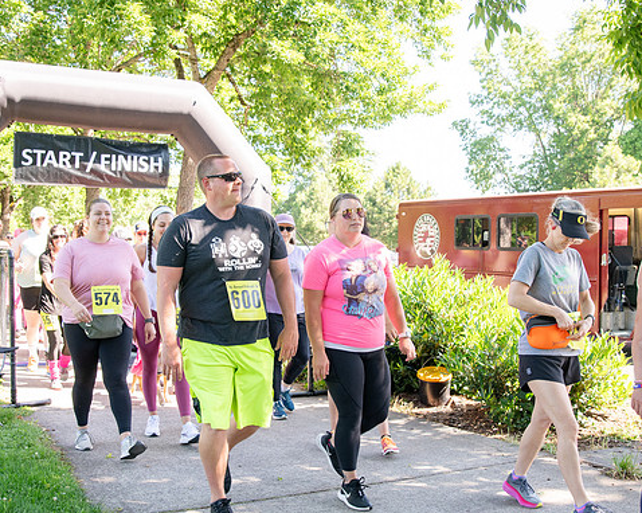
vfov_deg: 36.5
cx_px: 289
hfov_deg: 44.7
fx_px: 779
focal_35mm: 41
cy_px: 256
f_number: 3.5
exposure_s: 1/400
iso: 500
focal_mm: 24
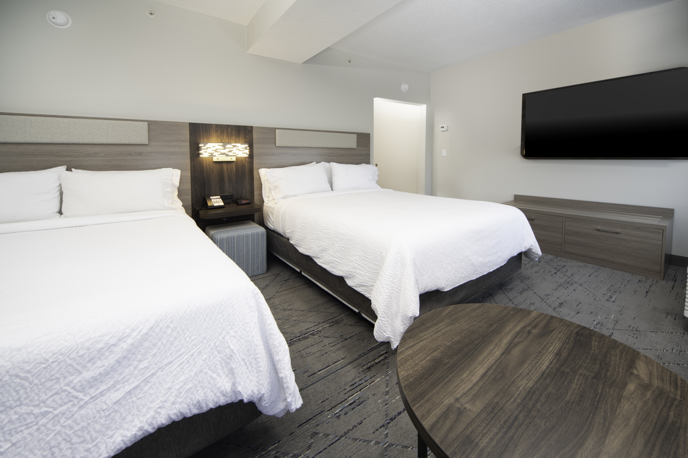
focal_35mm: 12
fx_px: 229
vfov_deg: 90.0
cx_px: 344
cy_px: 229
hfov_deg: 112.6
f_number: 11
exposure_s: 1/2.5
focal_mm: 12
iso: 100
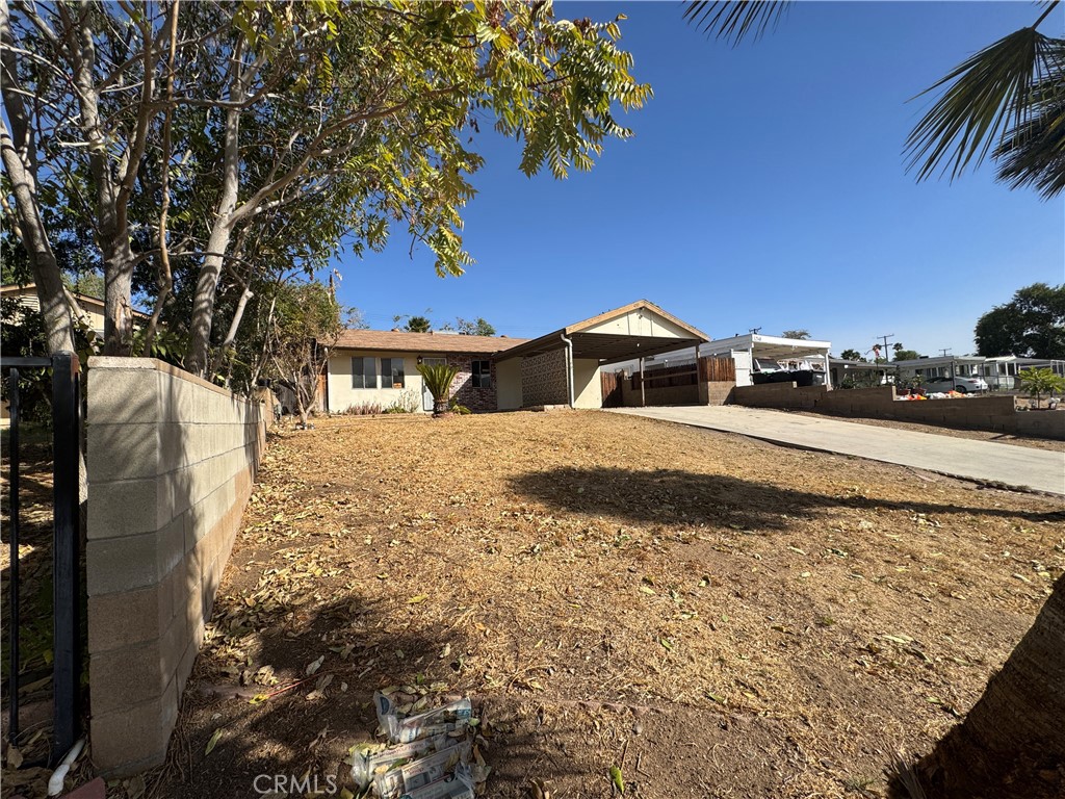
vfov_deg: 85.7
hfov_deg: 102.1
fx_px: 431
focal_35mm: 14
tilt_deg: +2.9
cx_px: 532
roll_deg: +1.5
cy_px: 400
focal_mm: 2.22
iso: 50
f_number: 2.2
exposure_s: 1/2273
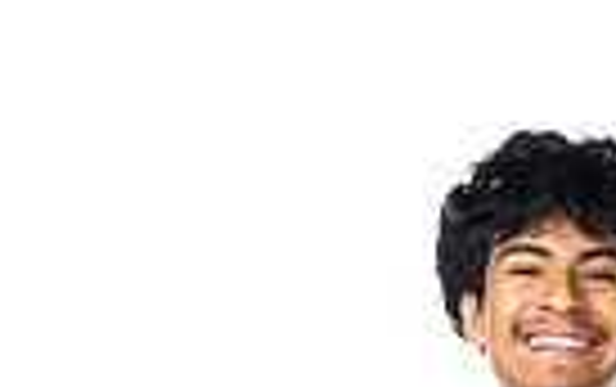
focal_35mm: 154
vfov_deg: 7.8
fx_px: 2589
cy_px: 990
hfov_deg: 13.4
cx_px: 594
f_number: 8
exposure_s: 1/250
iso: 640
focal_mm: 46
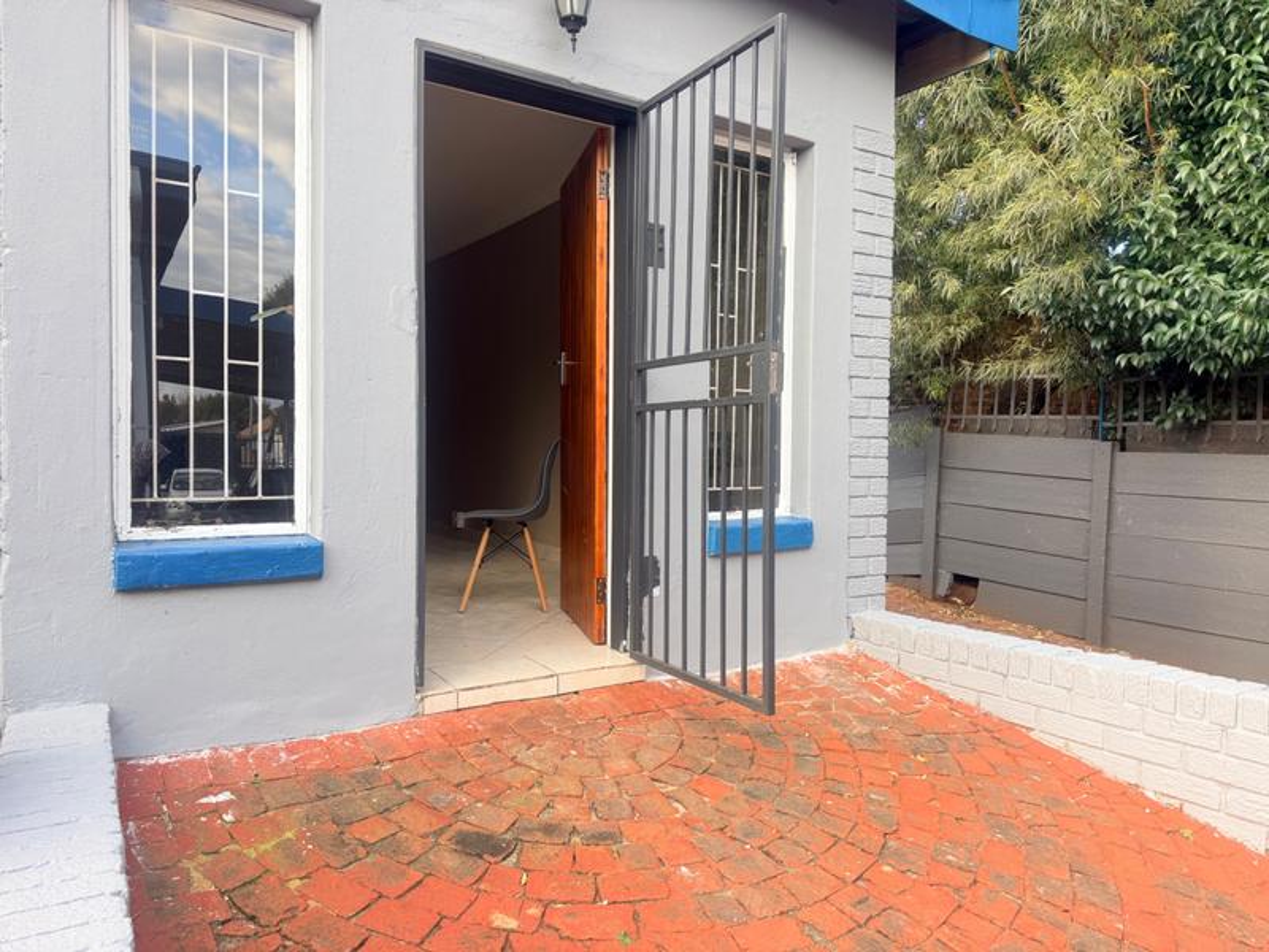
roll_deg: -0.9
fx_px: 880
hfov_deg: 71.6
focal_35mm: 24
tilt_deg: -1.3
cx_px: 634
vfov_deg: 56.8
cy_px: 476
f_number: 1.78
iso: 50
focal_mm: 6.76
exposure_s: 1/145
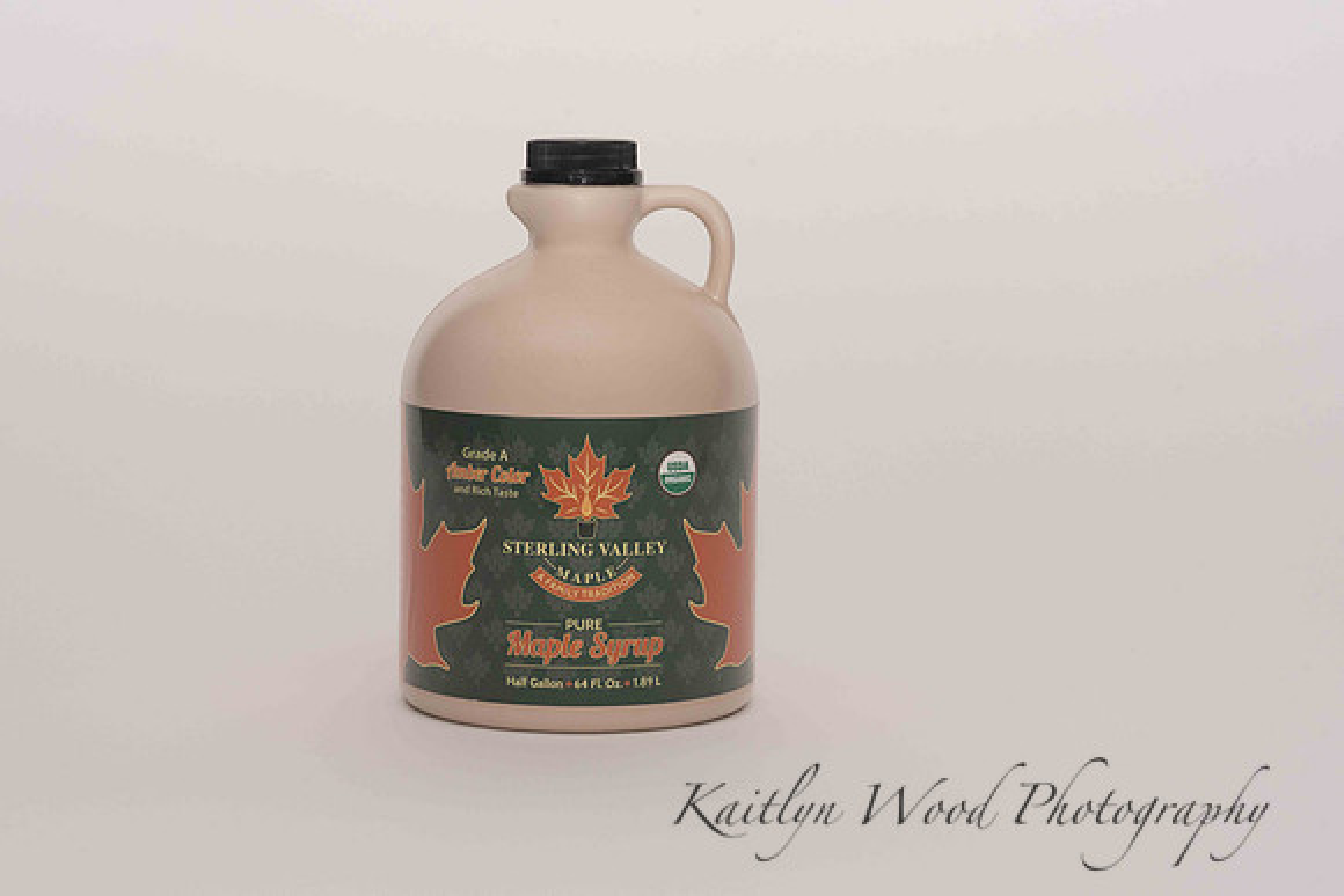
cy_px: 448
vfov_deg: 16.1
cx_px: 672
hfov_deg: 23.9
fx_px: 3174
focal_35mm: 85
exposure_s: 1/100
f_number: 13
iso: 400
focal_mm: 85
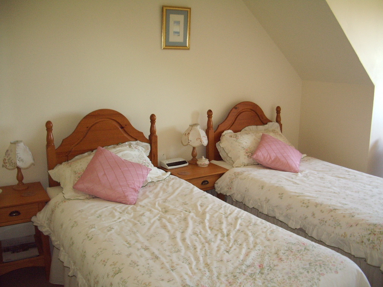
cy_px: 144
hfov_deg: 52.6
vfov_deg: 40.7
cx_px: 192
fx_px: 387
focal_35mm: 35
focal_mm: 5.8
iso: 200
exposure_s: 1/40
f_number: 2.6
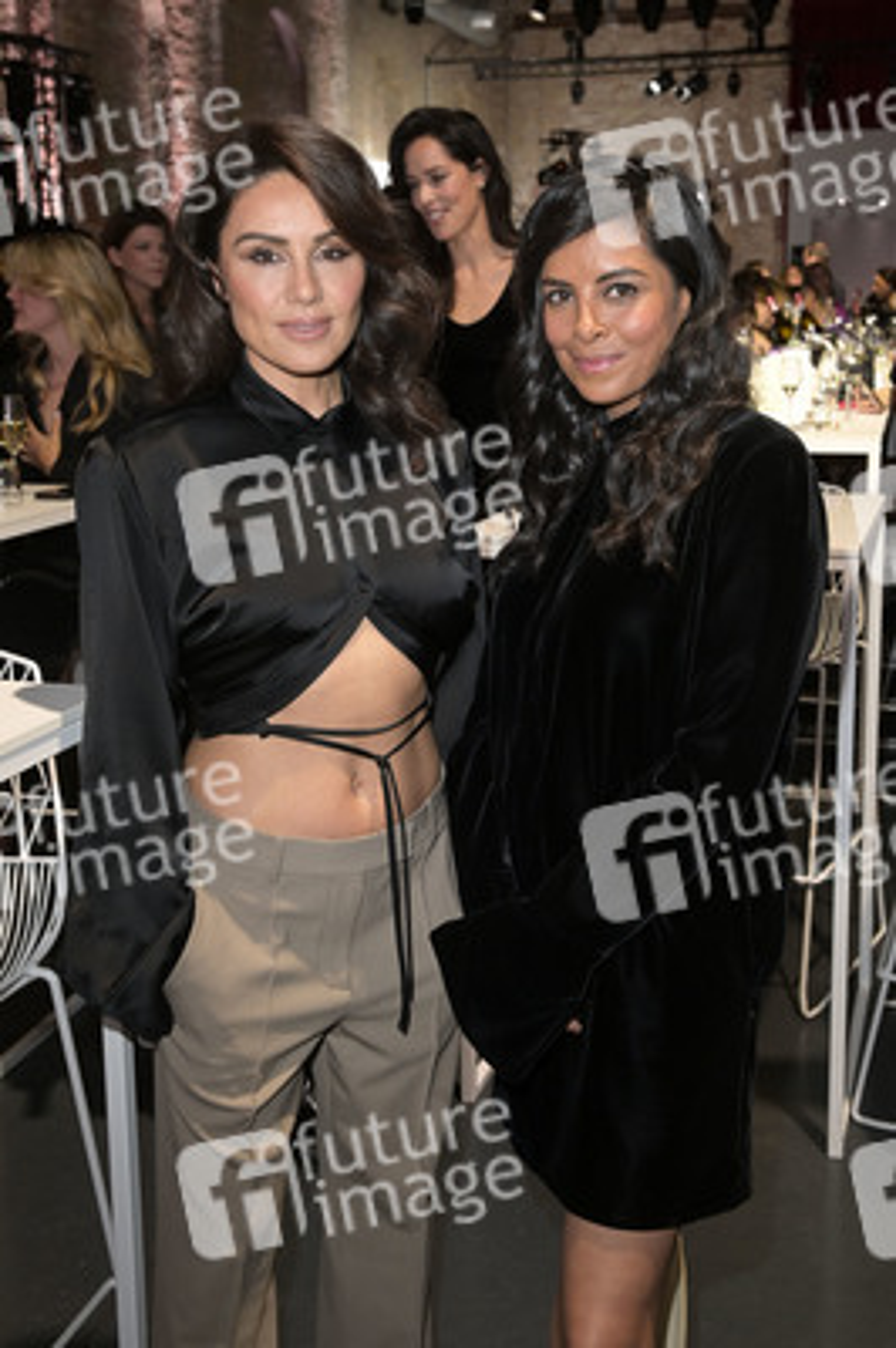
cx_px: 448
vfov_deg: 50.7
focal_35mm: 38
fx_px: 1421
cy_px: 674
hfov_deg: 35.0
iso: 1600
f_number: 5.6
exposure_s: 1/50
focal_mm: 38
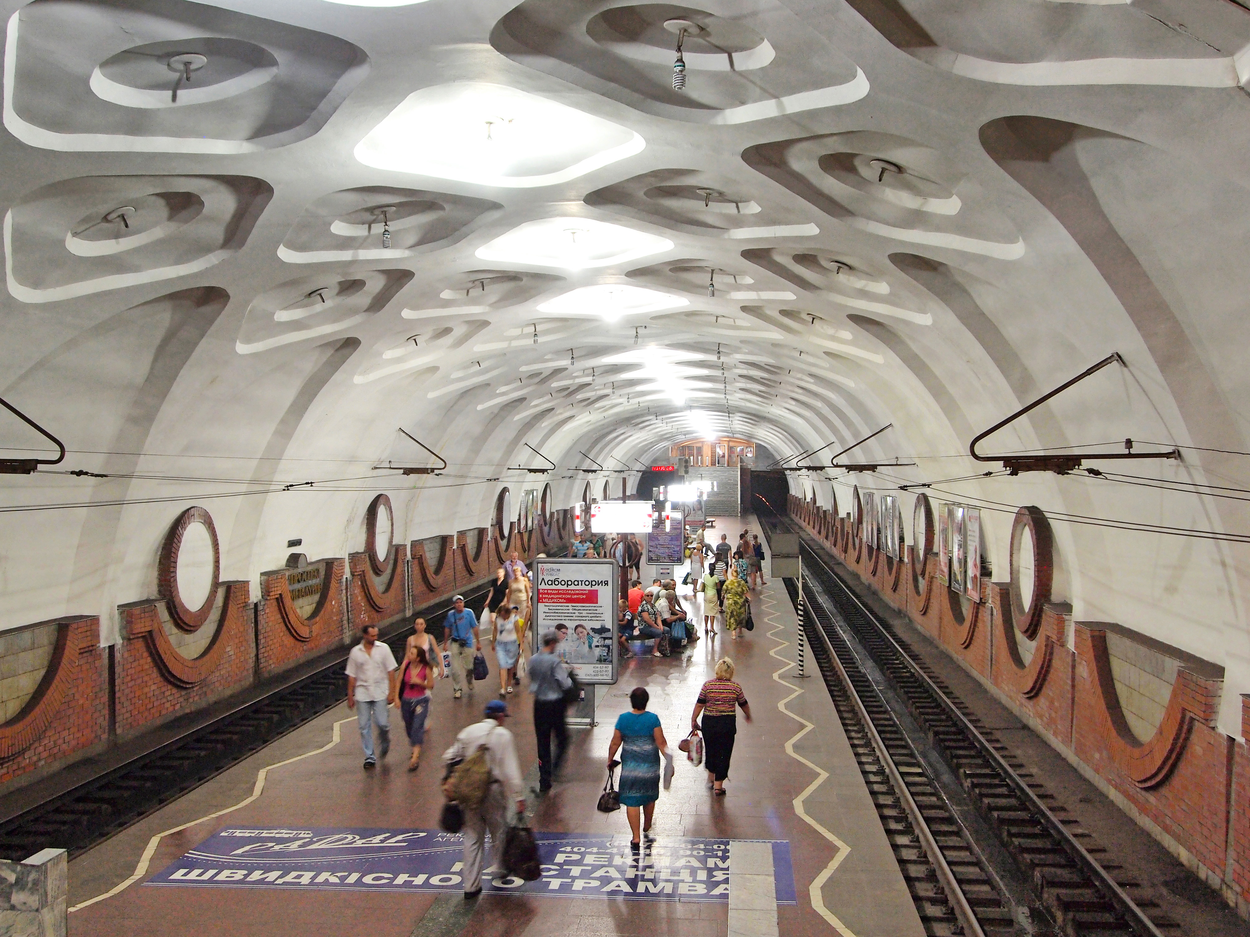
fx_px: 1300
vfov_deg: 39.7
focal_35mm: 36
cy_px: 468
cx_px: 625
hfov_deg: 51.4
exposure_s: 1/8
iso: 400
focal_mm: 18
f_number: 4
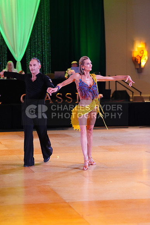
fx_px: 643
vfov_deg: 19.8
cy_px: 112
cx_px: 75
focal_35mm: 103
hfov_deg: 13.3
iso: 5000
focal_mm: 103
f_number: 2.8
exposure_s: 1/400
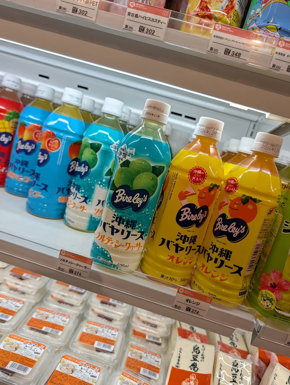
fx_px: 267
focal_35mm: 24
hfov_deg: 56.9
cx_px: 145
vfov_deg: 71.5
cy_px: 192
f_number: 1.68
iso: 40
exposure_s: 1/297
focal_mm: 6.9
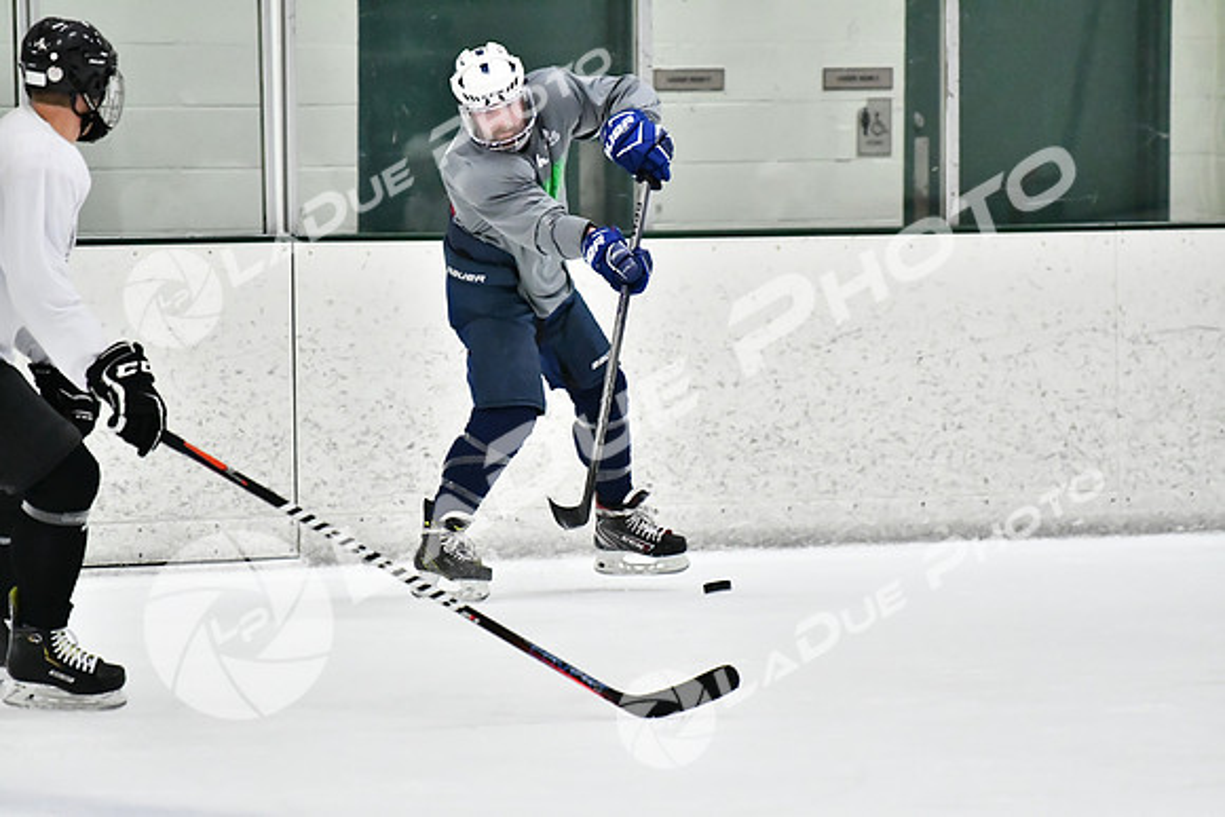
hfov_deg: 7.2
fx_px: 9700
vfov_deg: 4.8
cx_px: 612
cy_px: 408
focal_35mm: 285
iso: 6400
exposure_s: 1/2000
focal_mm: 190
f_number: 2.8
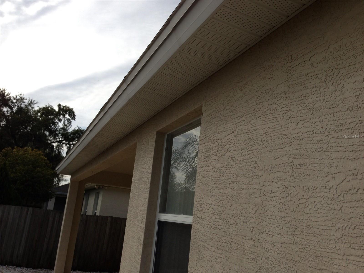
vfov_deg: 42.9
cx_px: 182
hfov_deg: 55.4
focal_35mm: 33
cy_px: 136
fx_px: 347
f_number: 2.4
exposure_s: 1/2262
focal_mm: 4.13
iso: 50
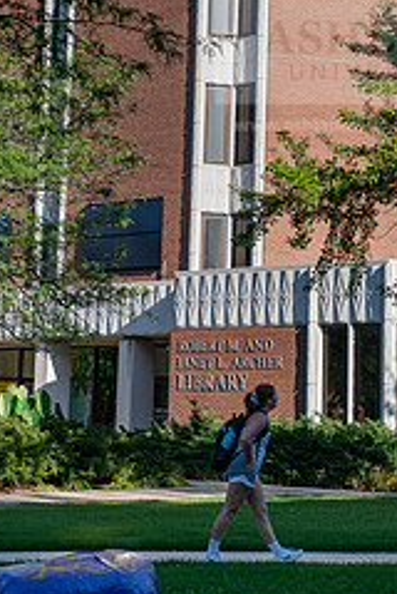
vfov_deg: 18.6
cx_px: 176
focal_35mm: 109
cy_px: 152
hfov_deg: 12.6
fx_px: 1798
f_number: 4
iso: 80
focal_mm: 58
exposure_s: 1/500
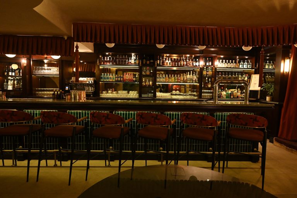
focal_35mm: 21
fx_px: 173
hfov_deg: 81.2
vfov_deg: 59.5
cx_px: 148
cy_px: 99
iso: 2500
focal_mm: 14
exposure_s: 1/100
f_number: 3.5
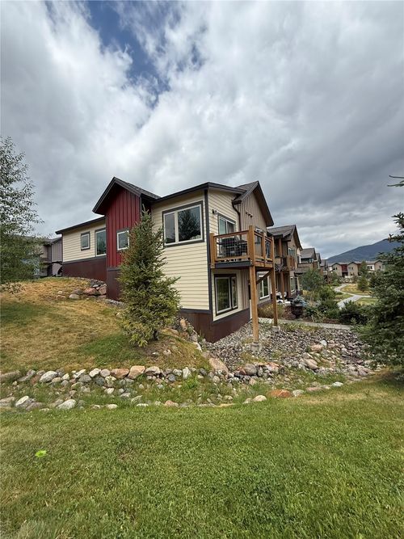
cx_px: 202
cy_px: 270
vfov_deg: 102.1
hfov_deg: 85.7
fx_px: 218
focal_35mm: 14
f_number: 2.2
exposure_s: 1/2320
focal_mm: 2.22
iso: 64
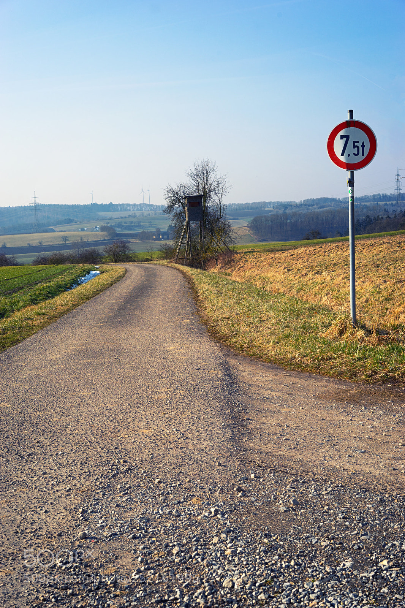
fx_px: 928
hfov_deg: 24.6
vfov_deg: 36.3
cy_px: 304
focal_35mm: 55
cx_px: 202
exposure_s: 1/125
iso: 100
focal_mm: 55
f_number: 11
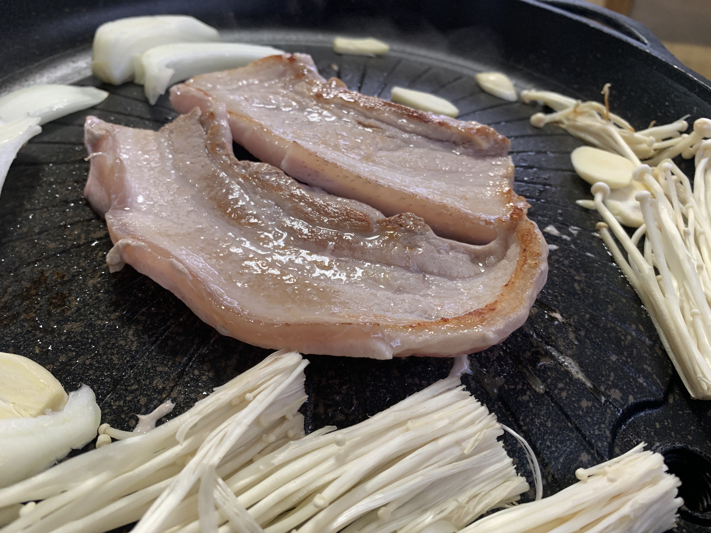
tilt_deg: -38.1
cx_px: 356
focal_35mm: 26
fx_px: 534
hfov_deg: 67.3
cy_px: 266
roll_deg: +2.2
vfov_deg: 53.1
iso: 125
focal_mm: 4.25
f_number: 1.8
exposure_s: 1/60
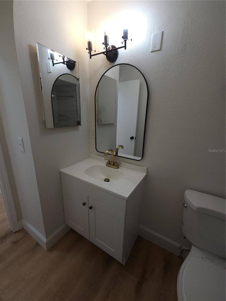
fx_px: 113
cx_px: 113
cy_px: 150
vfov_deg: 106.2
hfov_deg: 89.9
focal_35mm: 13
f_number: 2.2
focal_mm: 2.2
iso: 80
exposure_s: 1/120
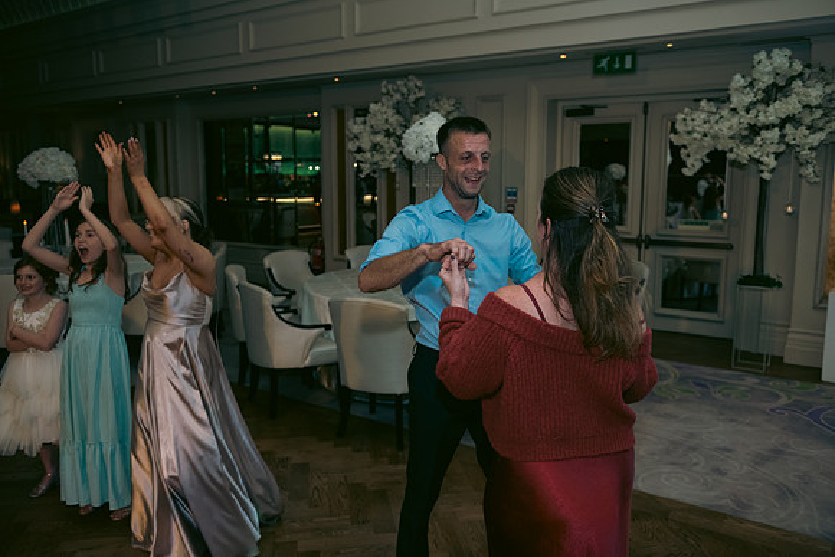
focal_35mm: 31
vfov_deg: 42.3
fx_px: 719
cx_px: 418
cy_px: 278
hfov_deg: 60.3
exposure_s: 1/160
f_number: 3.5
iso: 640
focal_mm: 31
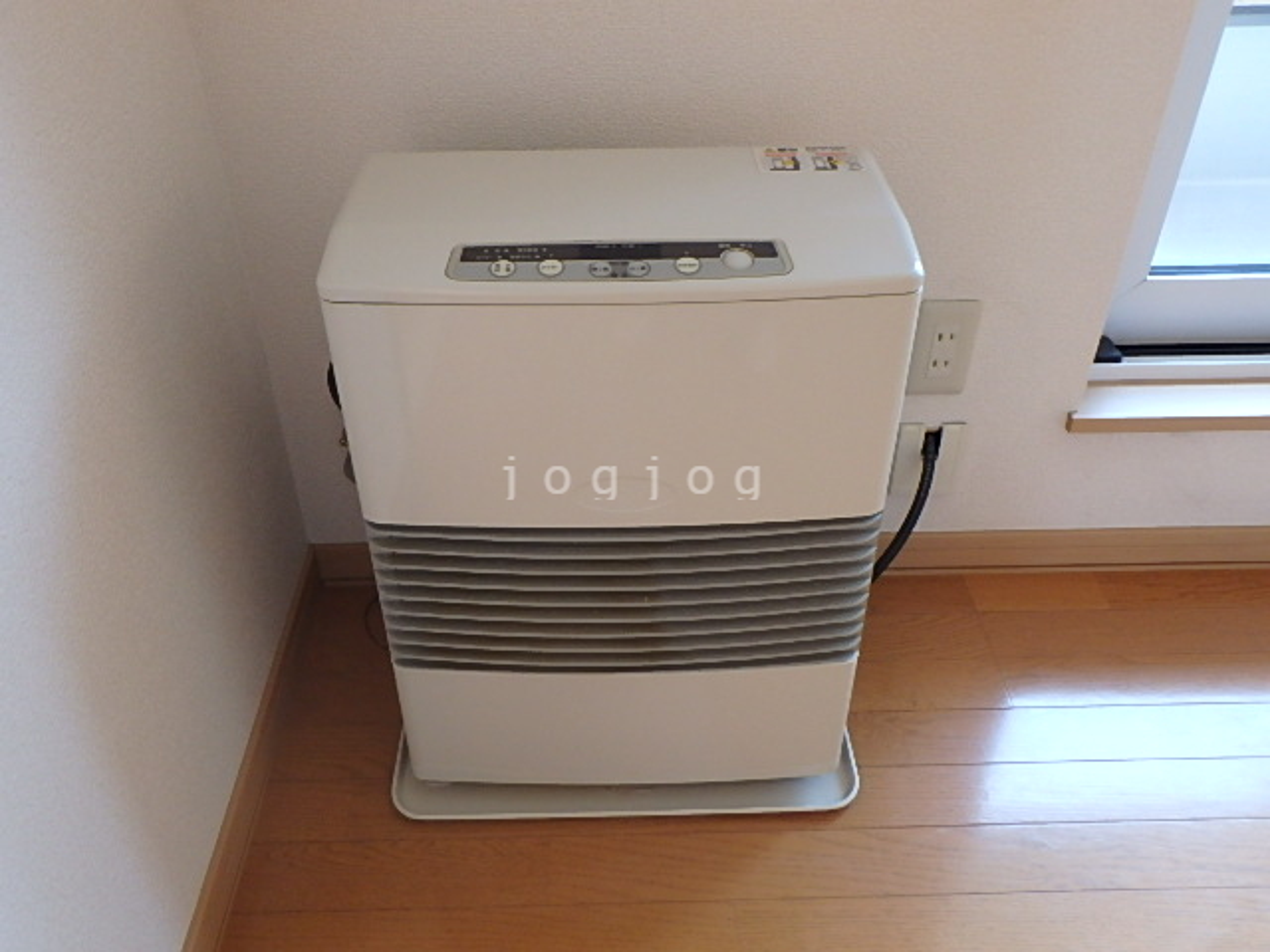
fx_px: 1064
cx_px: 635
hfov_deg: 61.7
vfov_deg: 48.2
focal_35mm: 29
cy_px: 476
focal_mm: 5.2
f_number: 4.6
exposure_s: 1/30
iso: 400
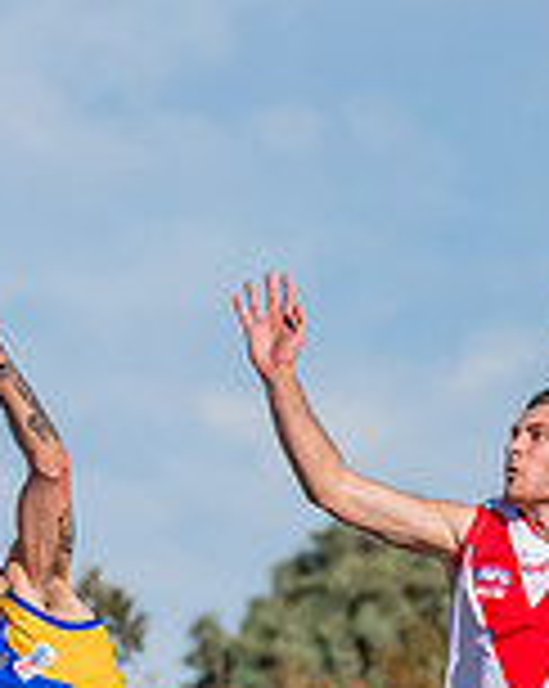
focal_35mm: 2069
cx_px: 9
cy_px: 884
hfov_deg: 0.7
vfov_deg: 0.9
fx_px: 42106
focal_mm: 420
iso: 800
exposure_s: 1/1250
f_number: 13
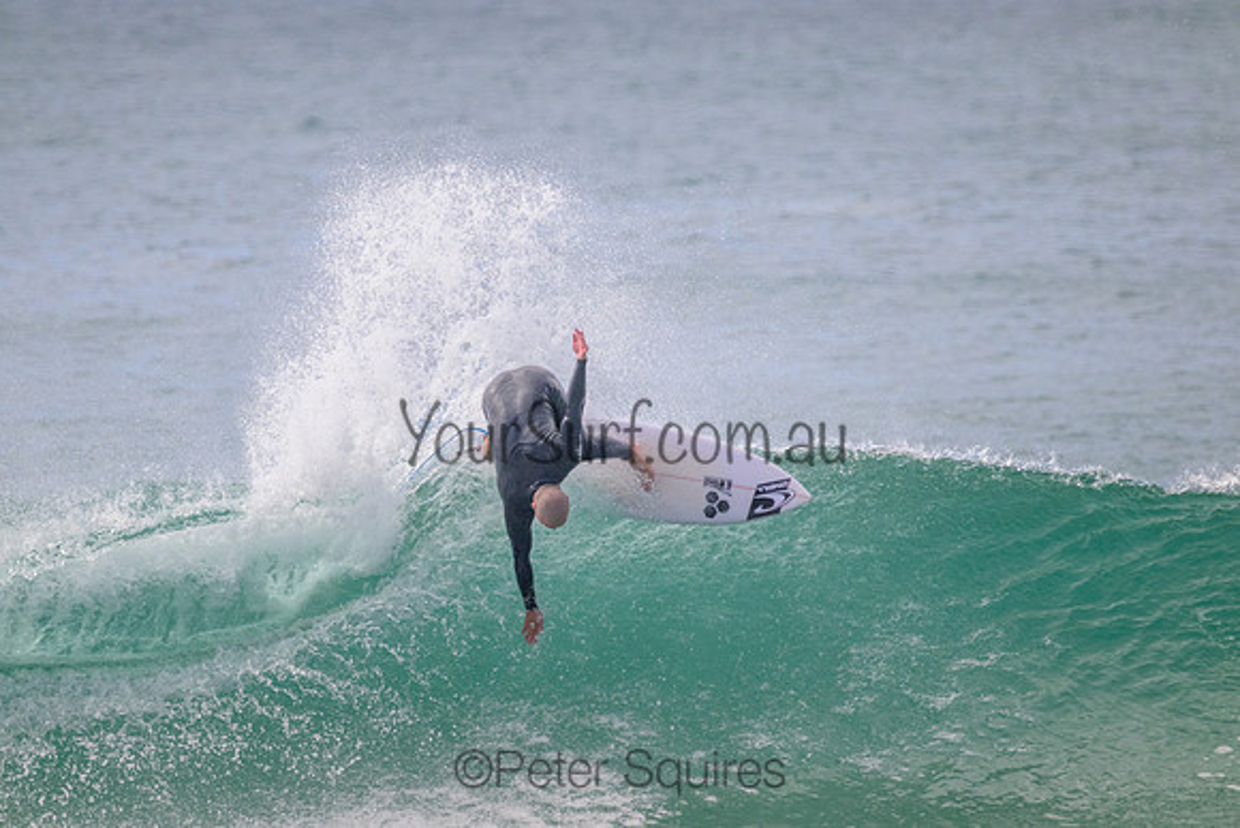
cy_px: 414
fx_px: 27561
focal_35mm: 800
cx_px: 620
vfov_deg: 1.7
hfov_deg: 2.6
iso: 1600
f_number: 11
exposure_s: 1/2000
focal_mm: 800
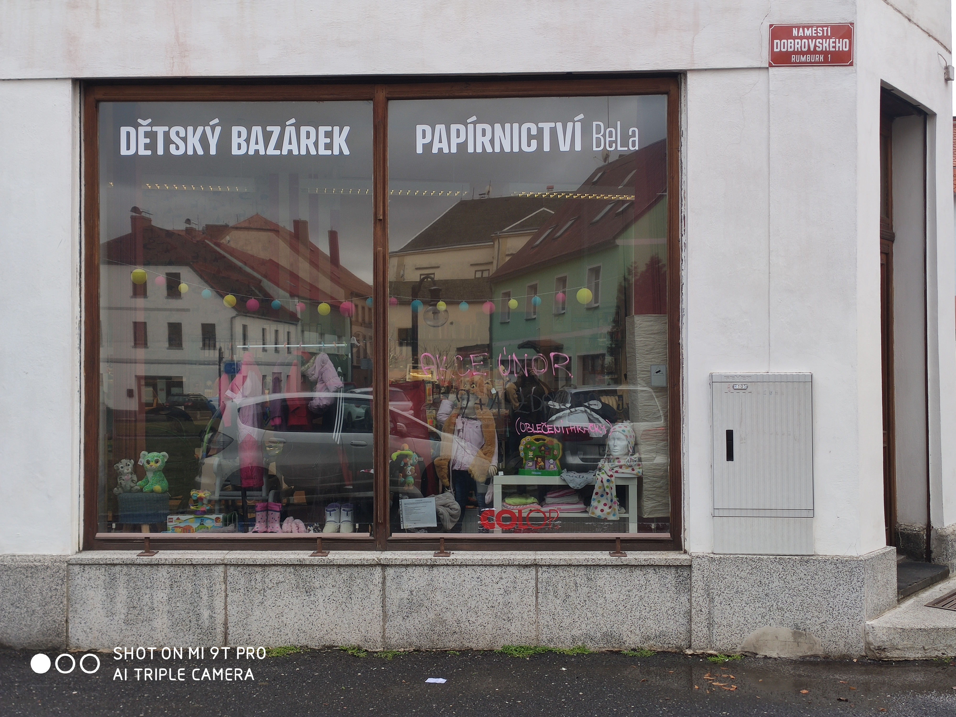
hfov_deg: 46.8
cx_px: 478
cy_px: 358
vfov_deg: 36.0
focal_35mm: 40
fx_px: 1105
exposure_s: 1/100
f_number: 1.75
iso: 122
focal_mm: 4.77
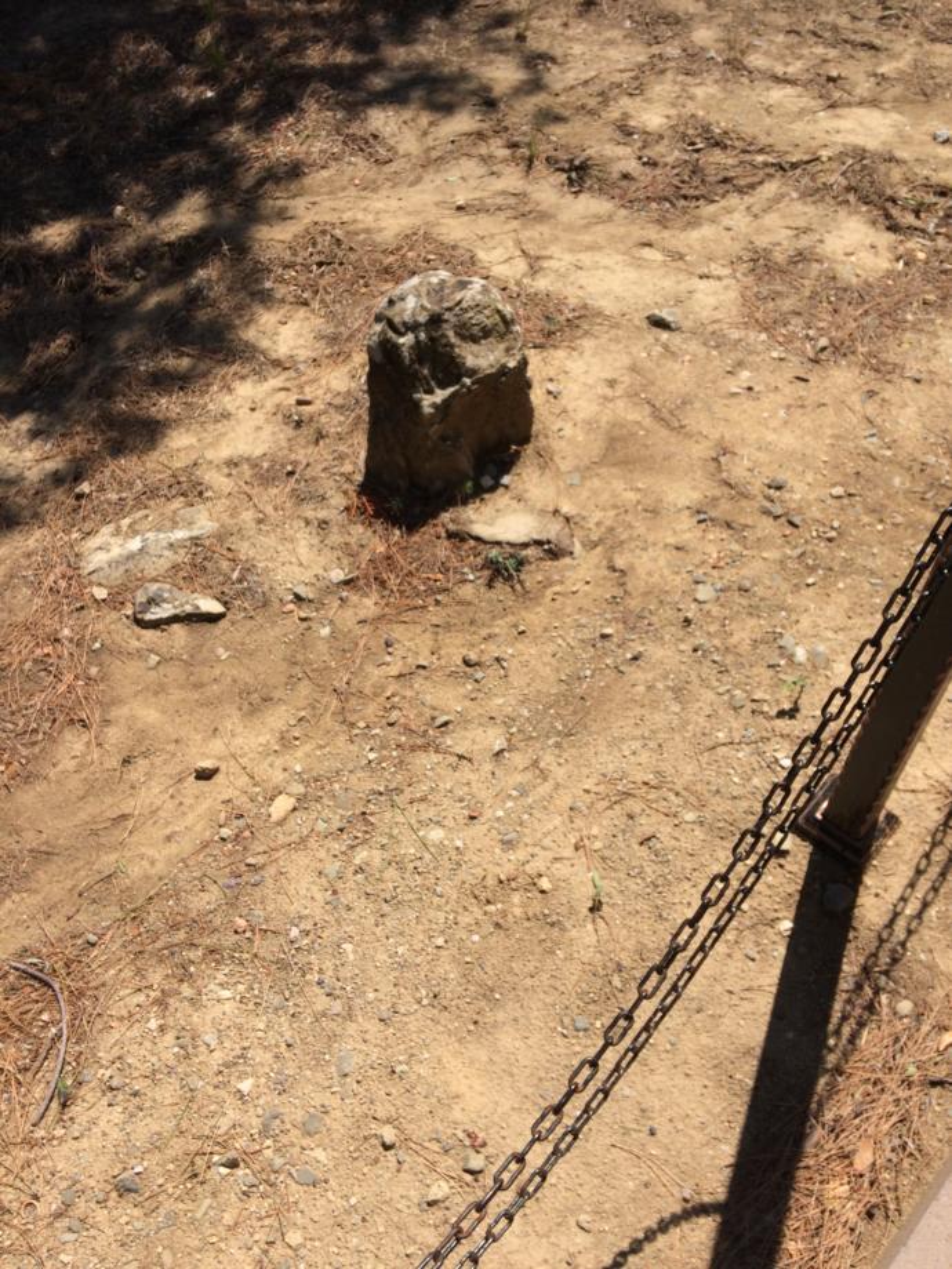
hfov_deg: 48.2
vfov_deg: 61.7
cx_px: 476
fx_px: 1063
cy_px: 634
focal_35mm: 29
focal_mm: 4.15
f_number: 2.2
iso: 32
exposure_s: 1/2053
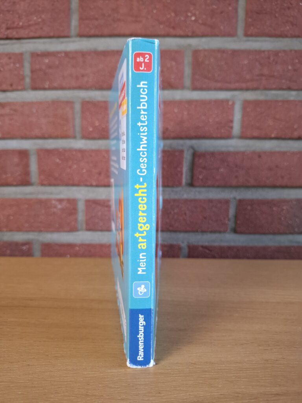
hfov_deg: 58.9
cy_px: 202
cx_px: 151
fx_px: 268
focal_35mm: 23
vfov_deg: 73.9
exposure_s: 1/50
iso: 160
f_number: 1.8
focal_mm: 5.54
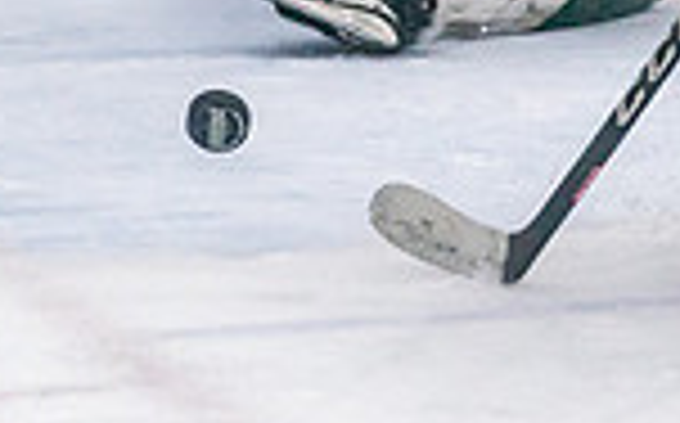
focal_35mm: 490
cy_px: -444
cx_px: 518
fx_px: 9071
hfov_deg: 4.3
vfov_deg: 2.7
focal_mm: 102
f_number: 2.8
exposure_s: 1/1600
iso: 4000
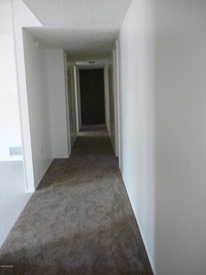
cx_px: 103
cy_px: 138
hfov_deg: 42.9
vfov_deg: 55.4
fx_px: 262
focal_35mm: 33
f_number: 2.8
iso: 400
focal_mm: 5.5
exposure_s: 1/30
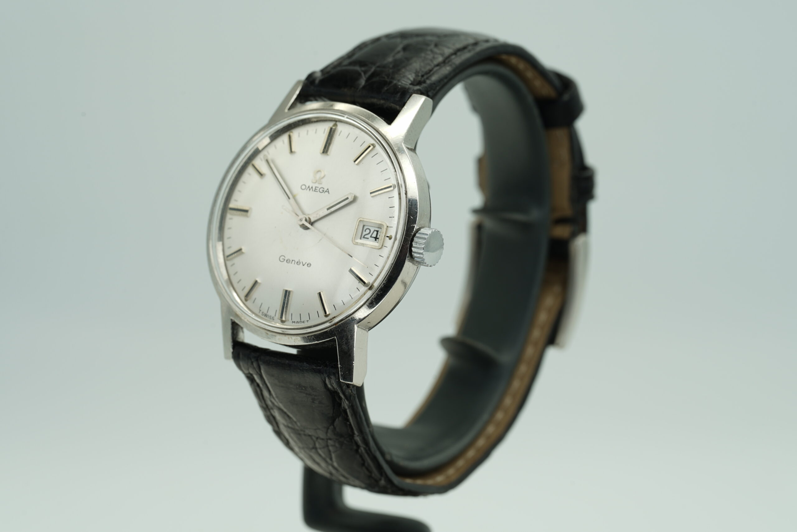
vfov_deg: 13.0
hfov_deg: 19.5
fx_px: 2325
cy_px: 266
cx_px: 398
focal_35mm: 105
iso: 80
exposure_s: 1/10
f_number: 10
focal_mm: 105
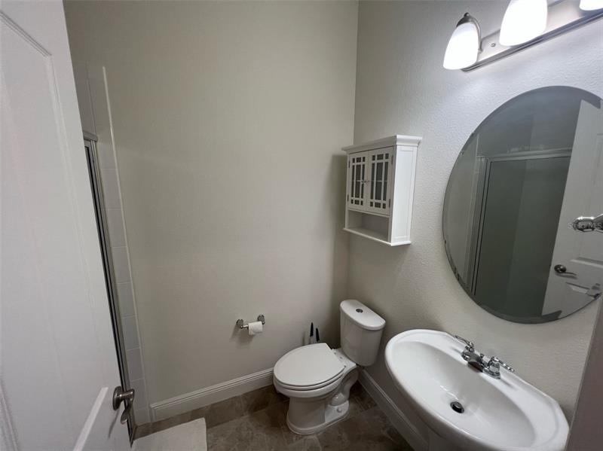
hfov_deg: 106.2
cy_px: 226
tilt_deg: -10.7
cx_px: 302
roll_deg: -0.1
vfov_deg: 89.9
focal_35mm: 13
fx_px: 226
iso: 80
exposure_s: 1/122
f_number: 1.8
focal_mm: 1.57
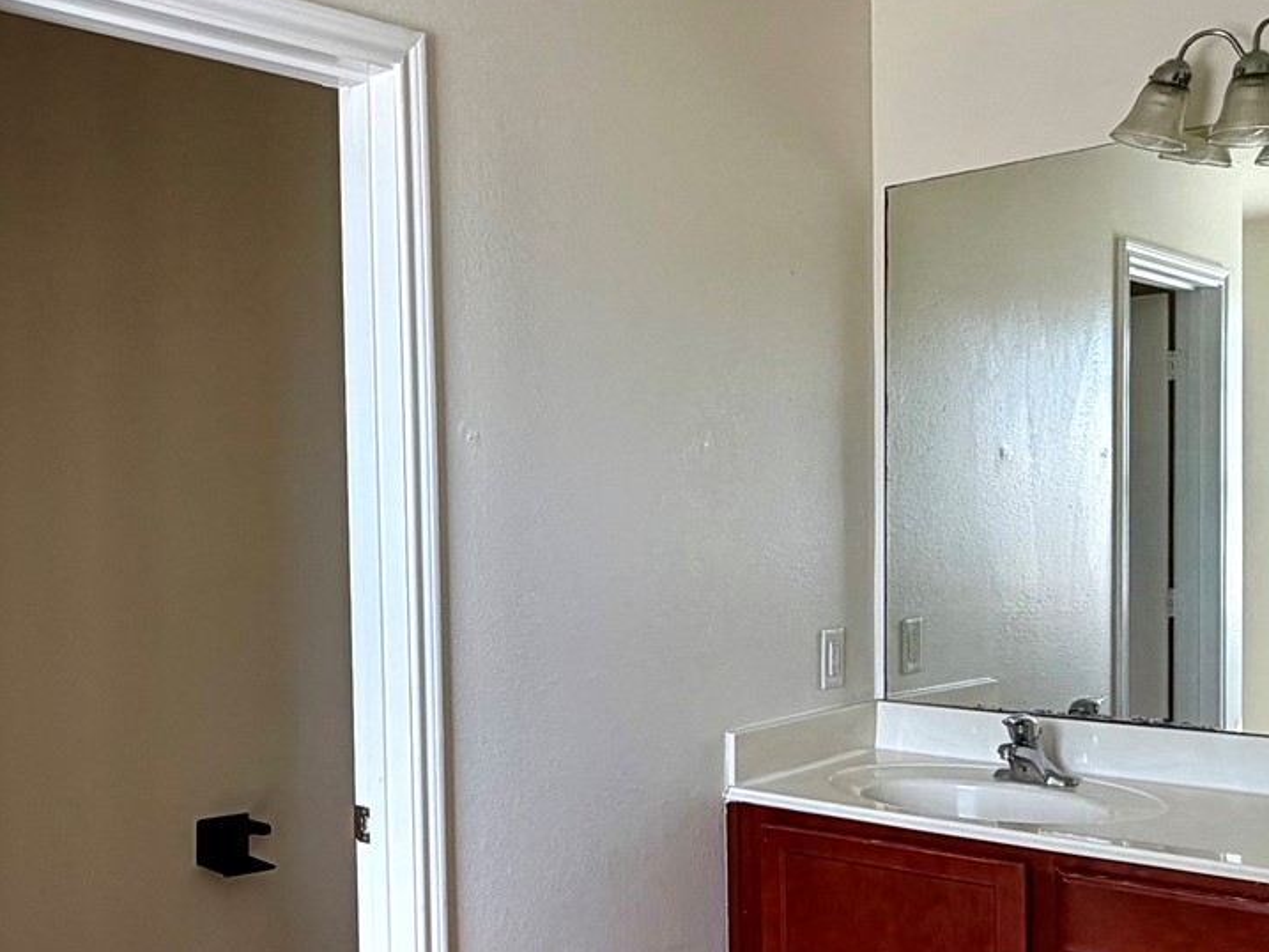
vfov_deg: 35.8
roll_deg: +1.6
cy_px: 573
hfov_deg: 45.6
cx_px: 365
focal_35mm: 40
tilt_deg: -2.8
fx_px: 1467
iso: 80
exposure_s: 1/121
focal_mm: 2.22
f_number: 2.2
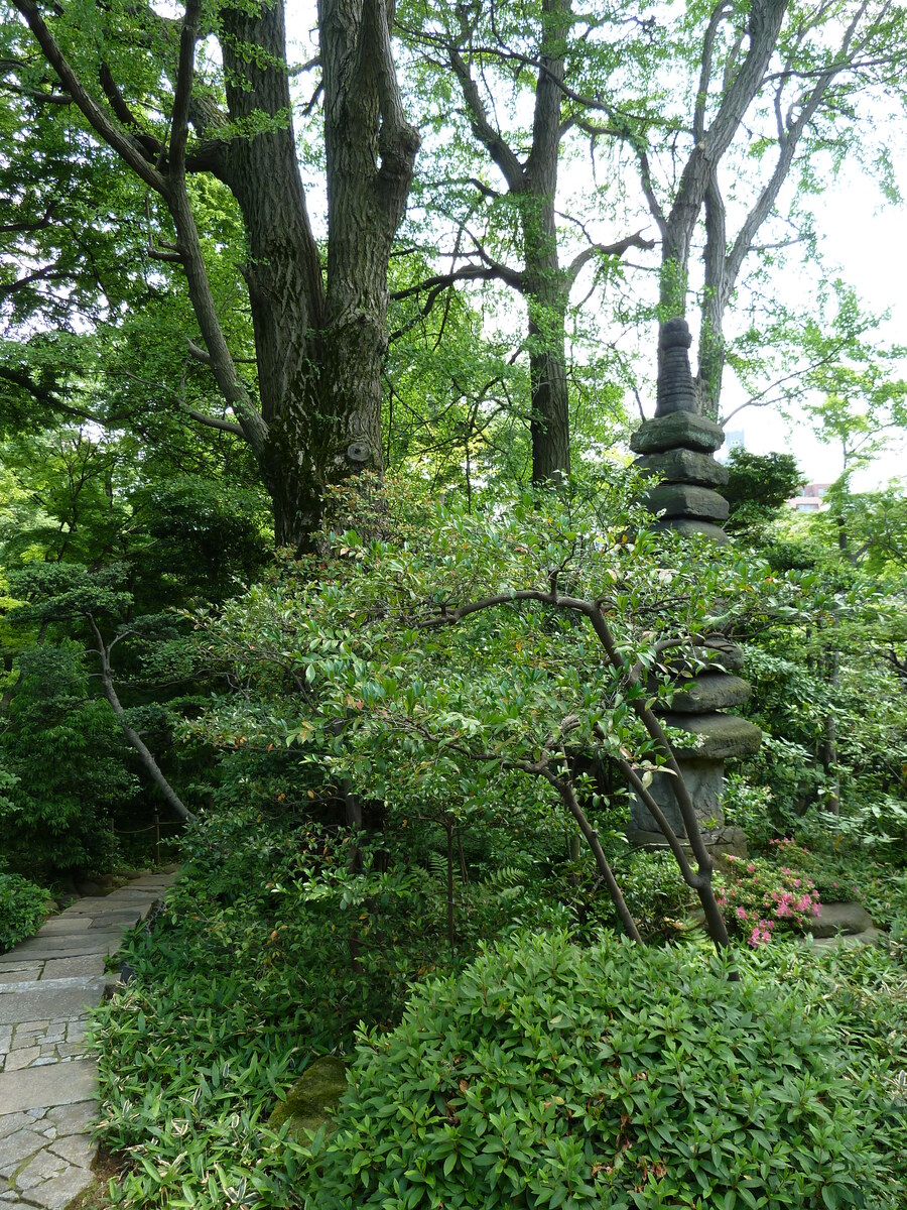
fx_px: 873
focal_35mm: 25
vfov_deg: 69.4
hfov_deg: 54.9
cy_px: 605
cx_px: 454
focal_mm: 4.1
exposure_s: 1/80
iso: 80
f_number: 3.3
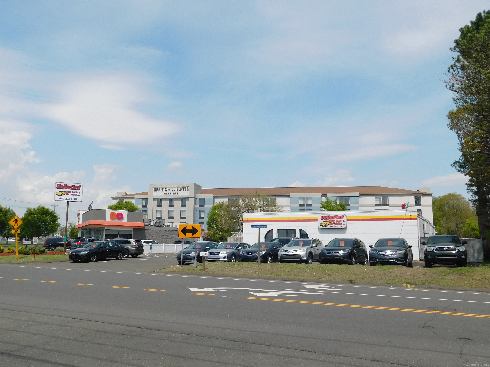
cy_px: 184
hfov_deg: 60.0
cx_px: 245
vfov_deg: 46.8
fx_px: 425
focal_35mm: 30
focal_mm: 5.3
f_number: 6.4
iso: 125
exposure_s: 1/500
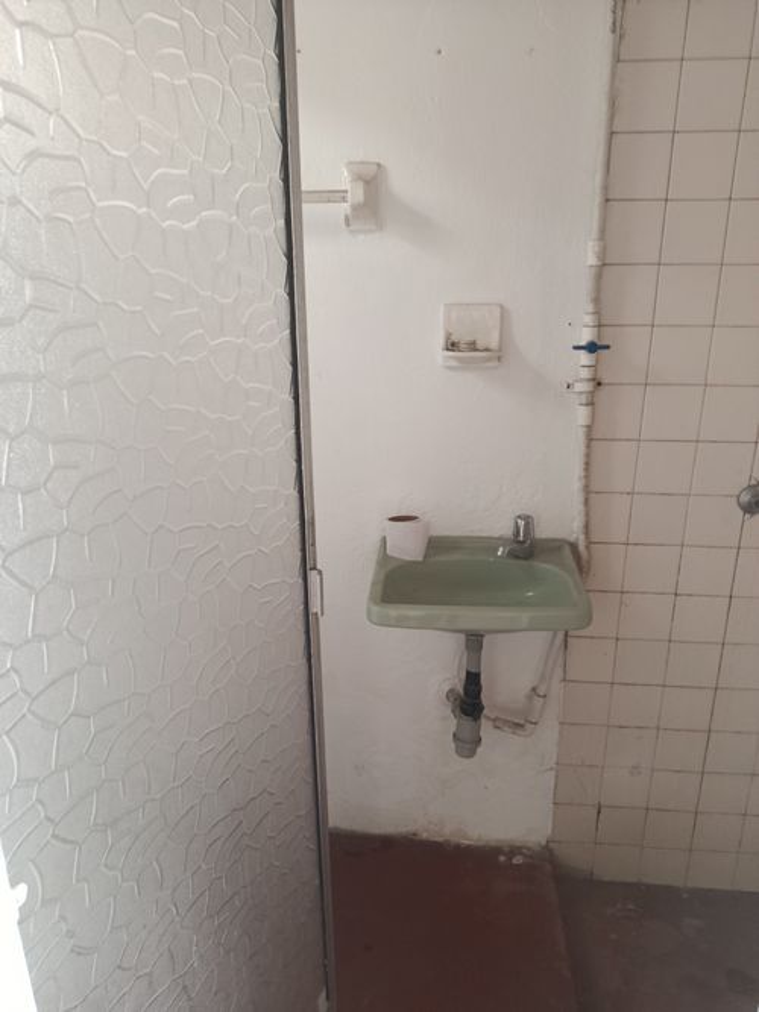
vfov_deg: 71.6
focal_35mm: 24
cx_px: 380
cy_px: 506
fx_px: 702
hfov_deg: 56.8
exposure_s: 1/40
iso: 1309
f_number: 1.7
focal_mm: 5.24
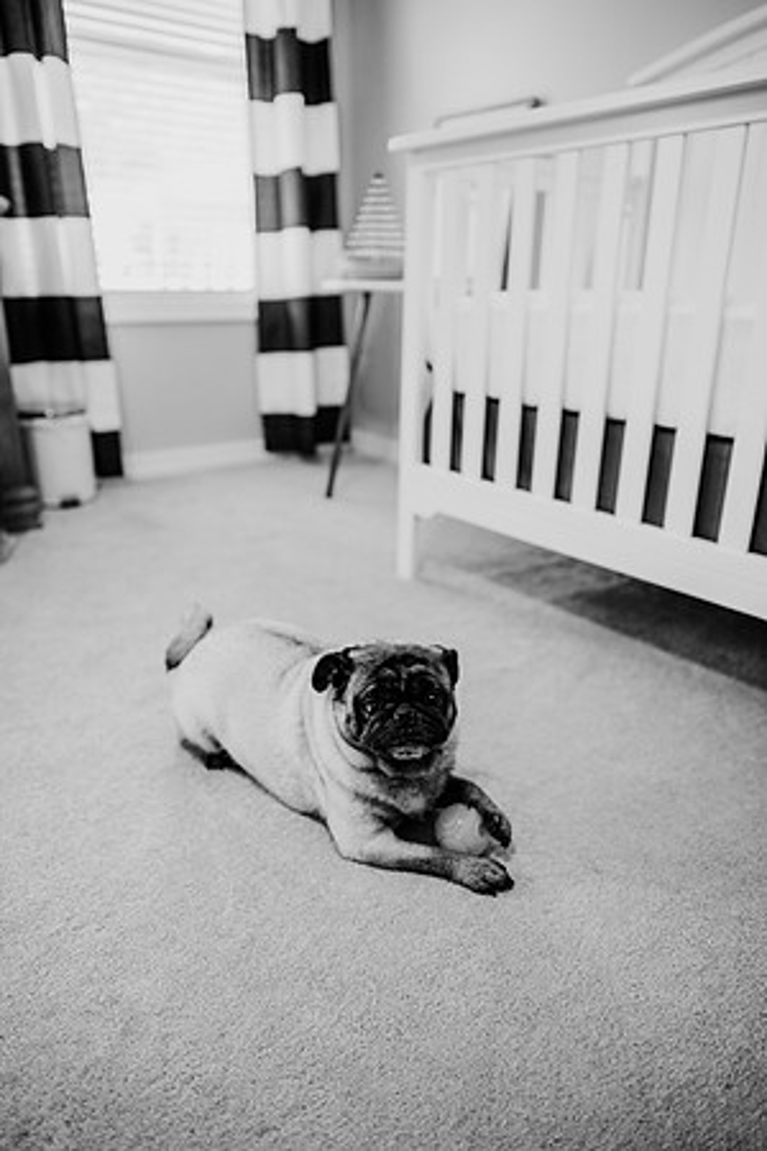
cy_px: 576
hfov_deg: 53.1
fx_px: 767
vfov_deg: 73.7
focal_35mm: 24
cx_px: 384
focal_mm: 24
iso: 800
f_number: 2.2
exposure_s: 1/160
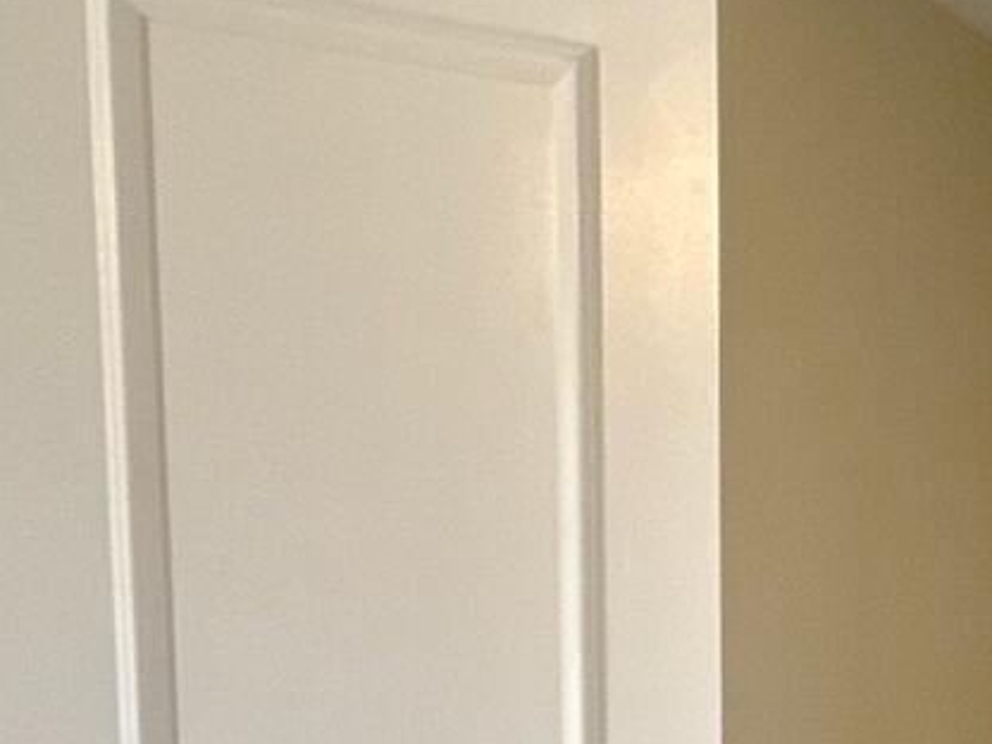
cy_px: 825
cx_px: 1049
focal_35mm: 69
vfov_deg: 20.3
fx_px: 1977
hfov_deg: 26.3
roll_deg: -1.6
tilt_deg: -8.9
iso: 250
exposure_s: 1/120
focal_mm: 2.22
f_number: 2.2
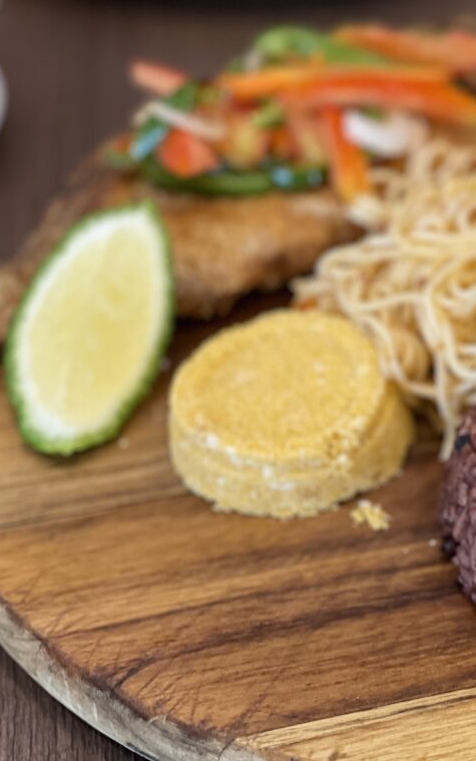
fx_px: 1888
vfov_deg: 22.8
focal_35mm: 91
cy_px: 379
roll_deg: -1.1
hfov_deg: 14.1
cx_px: 497
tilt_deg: -36.7
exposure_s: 1/100
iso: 200
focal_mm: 7.5
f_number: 2.2
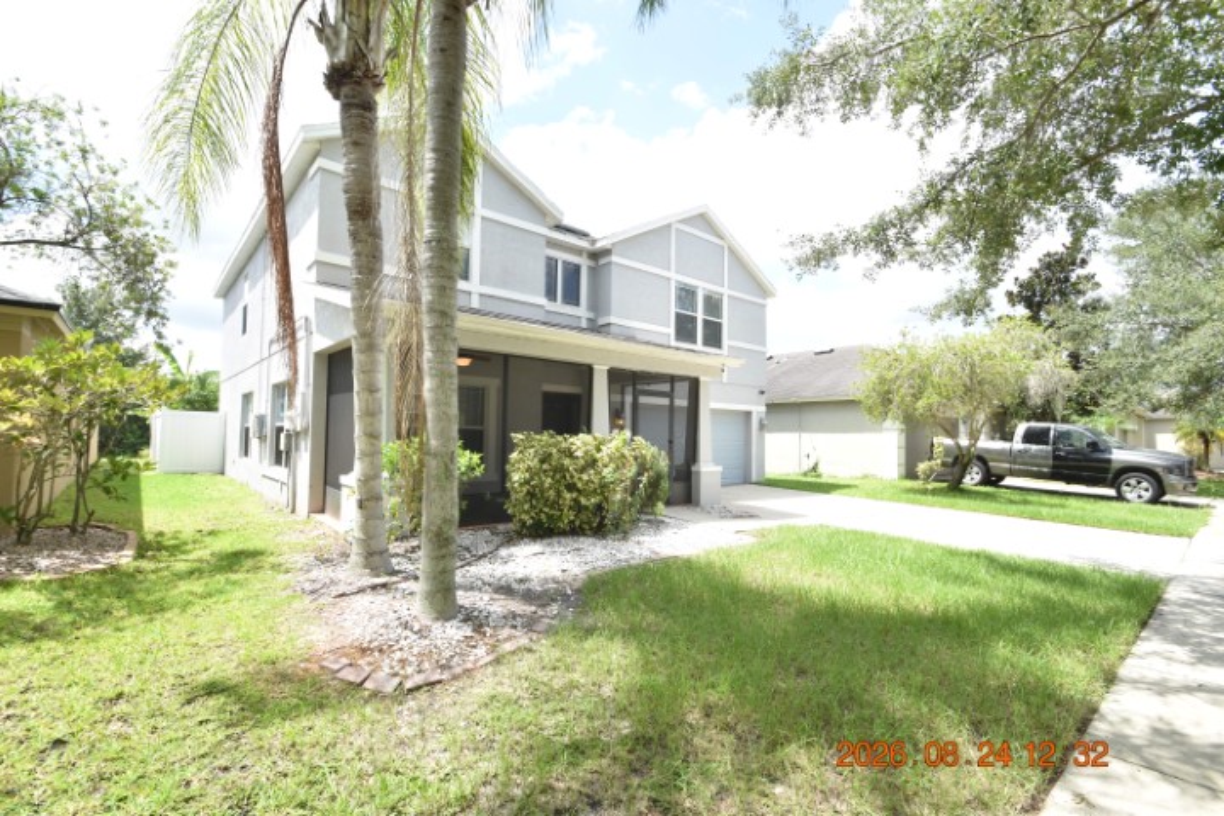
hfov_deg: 100.4
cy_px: 408
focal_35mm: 15
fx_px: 510
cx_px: 612
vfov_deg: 77.3
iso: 250
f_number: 8
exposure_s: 1/250
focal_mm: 10
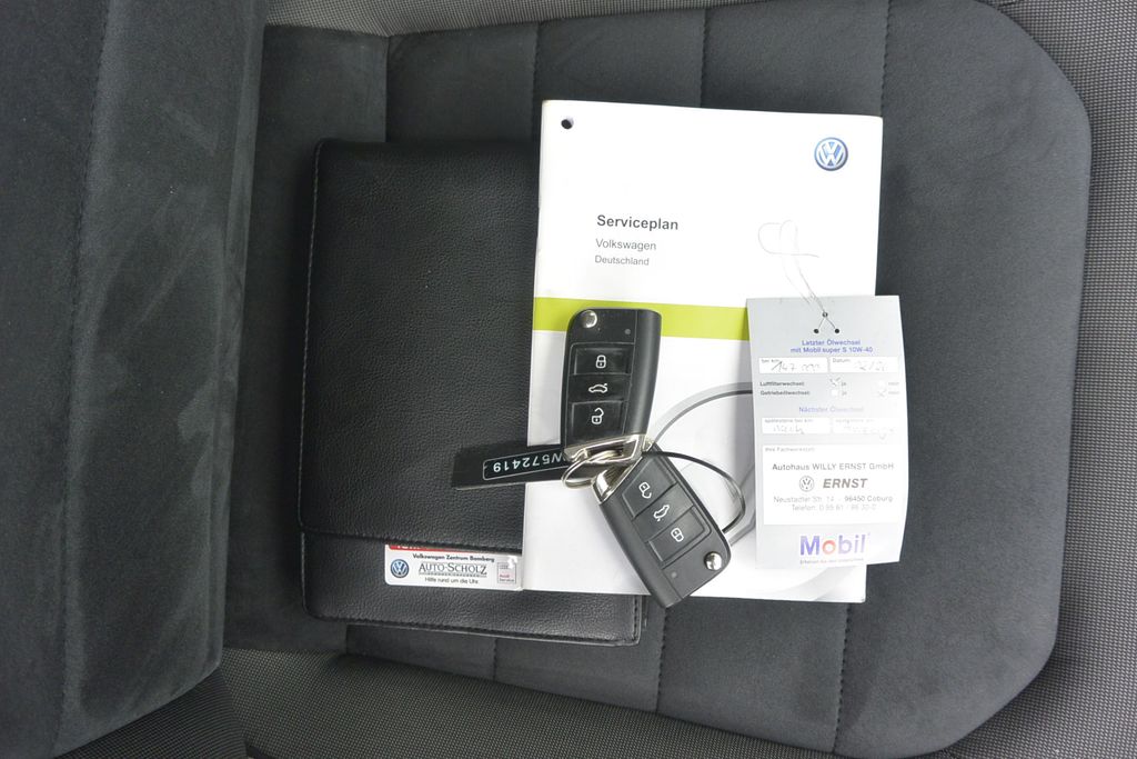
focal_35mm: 27
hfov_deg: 67.4
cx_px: 568
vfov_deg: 47.9
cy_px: 380
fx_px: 853
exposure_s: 1/200
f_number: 3.5
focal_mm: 10
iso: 200
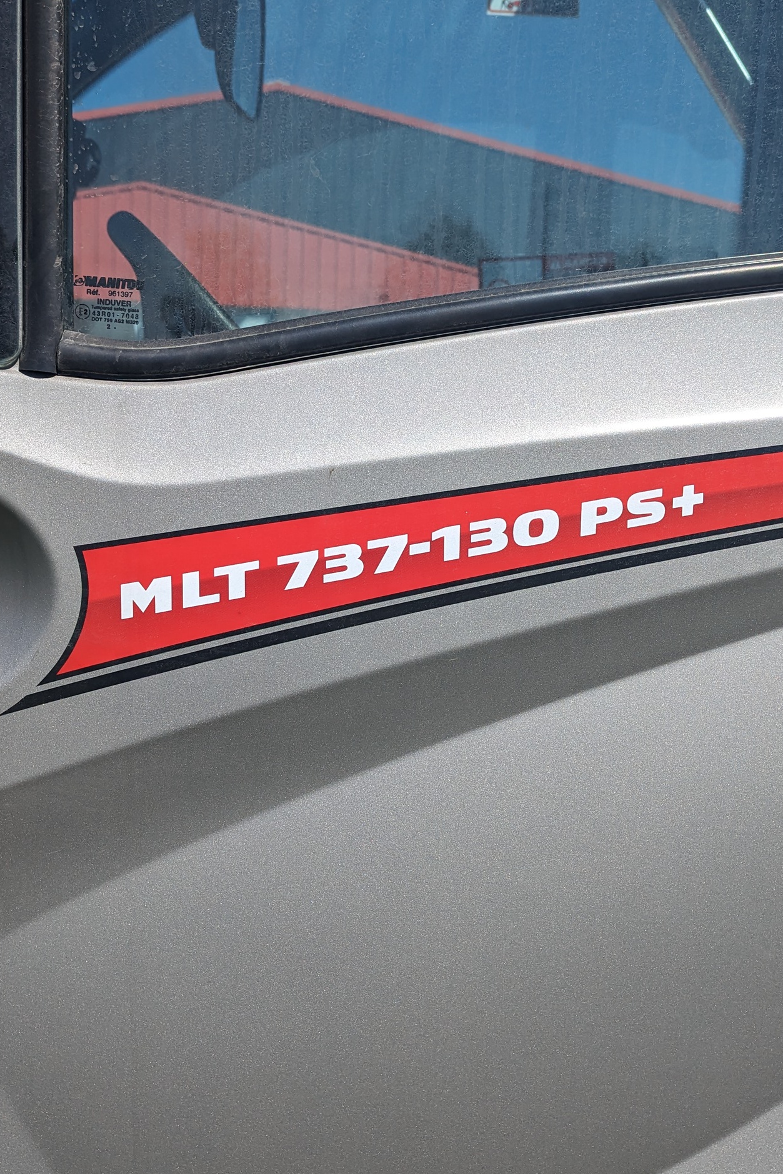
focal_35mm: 34
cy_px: 589
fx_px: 1109
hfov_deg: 38.9
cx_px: 382
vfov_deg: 55.8
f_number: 1.85
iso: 48
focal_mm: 6.81
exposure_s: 1/3058
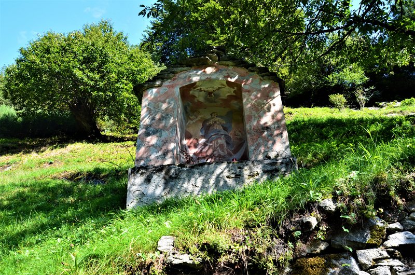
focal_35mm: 32
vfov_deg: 41.5
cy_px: 138
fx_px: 362
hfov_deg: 59.6
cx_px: 208
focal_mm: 21
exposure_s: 1/80
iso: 320
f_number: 8
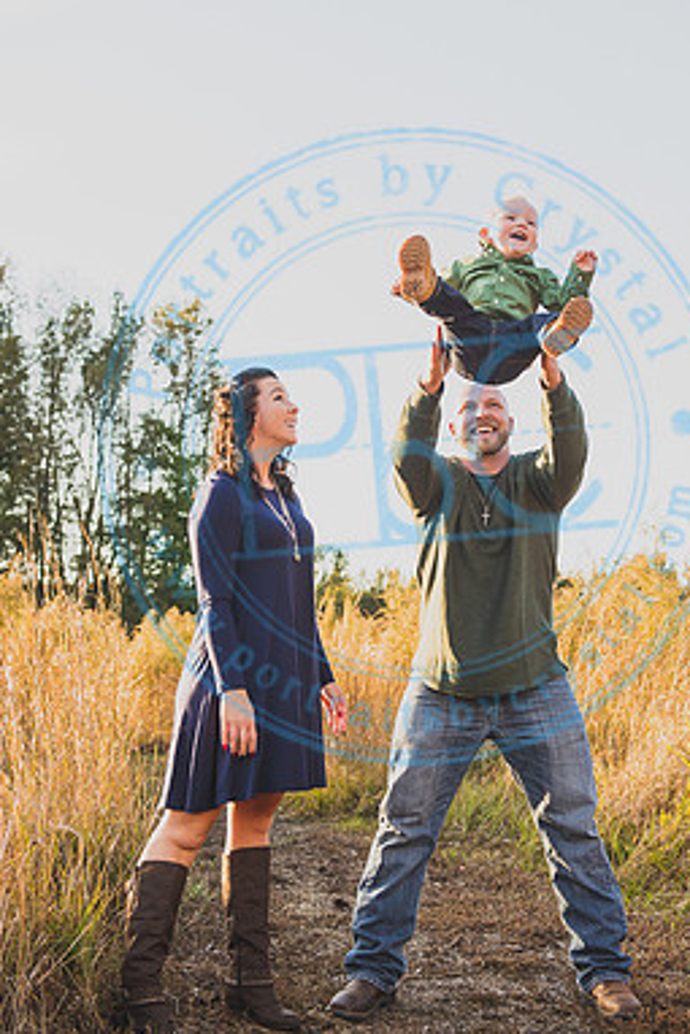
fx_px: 1522
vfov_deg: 37.4
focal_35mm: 53
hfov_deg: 25.5
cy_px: 447
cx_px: 398
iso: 200
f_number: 4
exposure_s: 1/200
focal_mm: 45
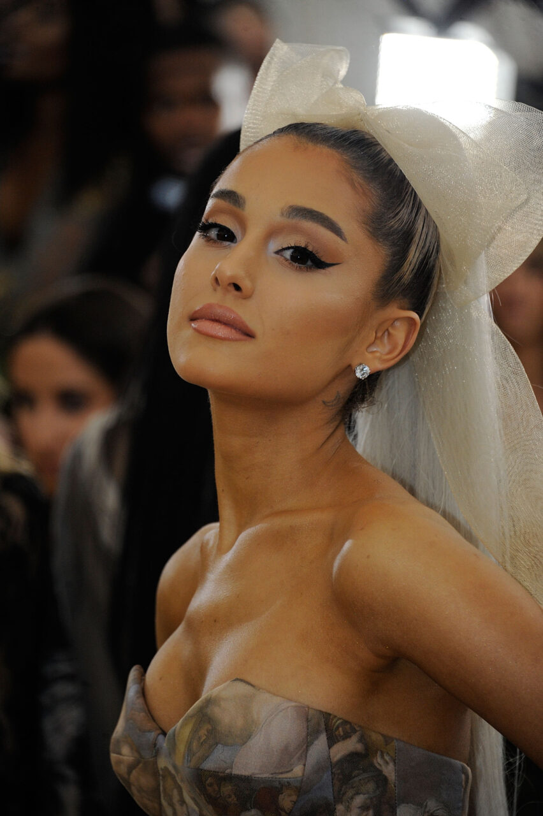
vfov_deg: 6.9
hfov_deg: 4.6
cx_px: 272
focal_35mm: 300
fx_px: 6794
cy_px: 408
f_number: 5.6
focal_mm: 300
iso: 1600
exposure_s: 1/200
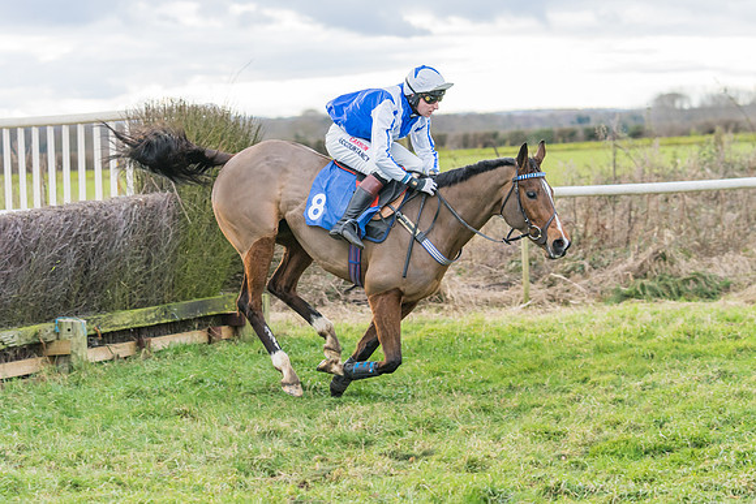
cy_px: 202
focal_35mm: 118
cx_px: 303
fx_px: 2482
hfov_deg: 17.3
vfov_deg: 11.6
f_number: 2.8
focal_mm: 81
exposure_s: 1/1000
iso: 800
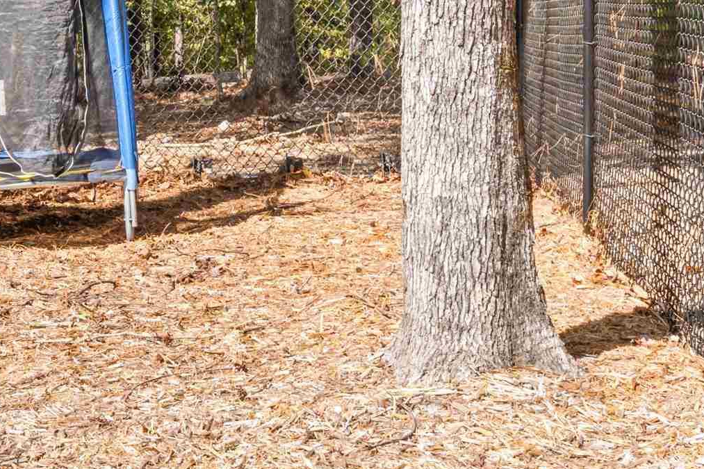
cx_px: -202
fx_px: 1564
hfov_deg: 22.7
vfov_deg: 16.4
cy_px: -95
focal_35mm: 80
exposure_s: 1/30
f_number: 9
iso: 200
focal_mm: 18
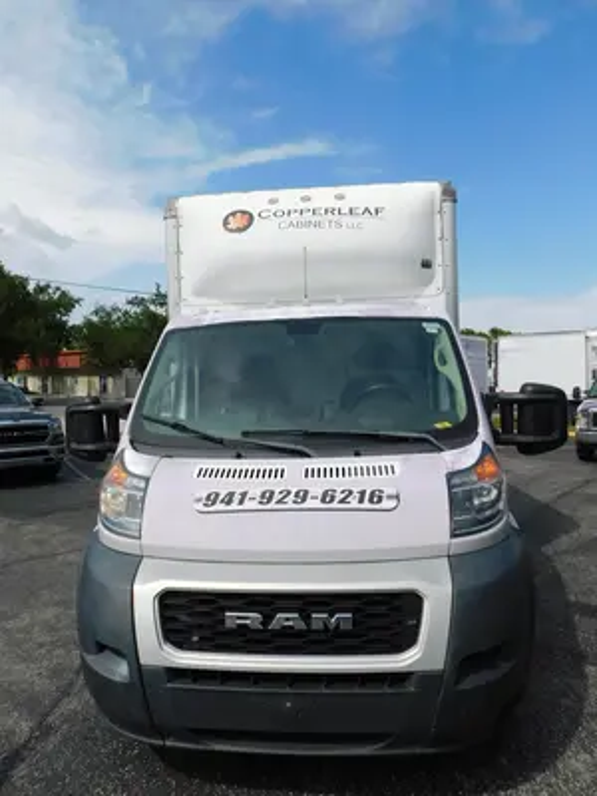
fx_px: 529
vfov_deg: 73.9
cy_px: 398
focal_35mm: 23
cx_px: 298
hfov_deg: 58.9
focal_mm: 4
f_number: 6
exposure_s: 1/500
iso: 125
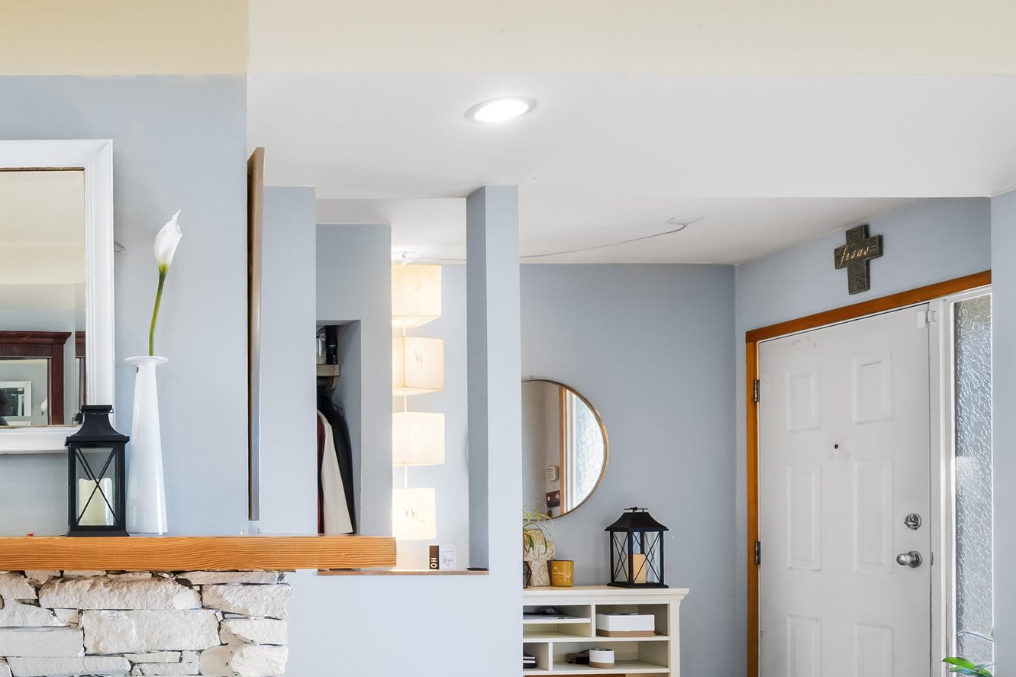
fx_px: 879
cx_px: -49
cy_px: 485
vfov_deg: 41.2
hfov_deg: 47.3
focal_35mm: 31
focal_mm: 9
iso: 250
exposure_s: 1/8
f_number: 9
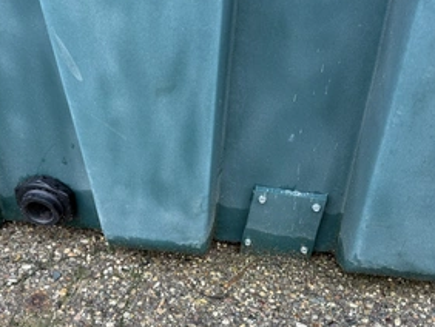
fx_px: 428
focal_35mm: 34
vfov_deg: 41.8
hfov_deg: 53.8
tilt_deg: -39.5
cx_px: 199
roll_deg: +2.3
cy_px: 173
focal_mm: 6.76
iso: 125
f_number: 1.78
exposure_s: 1/121
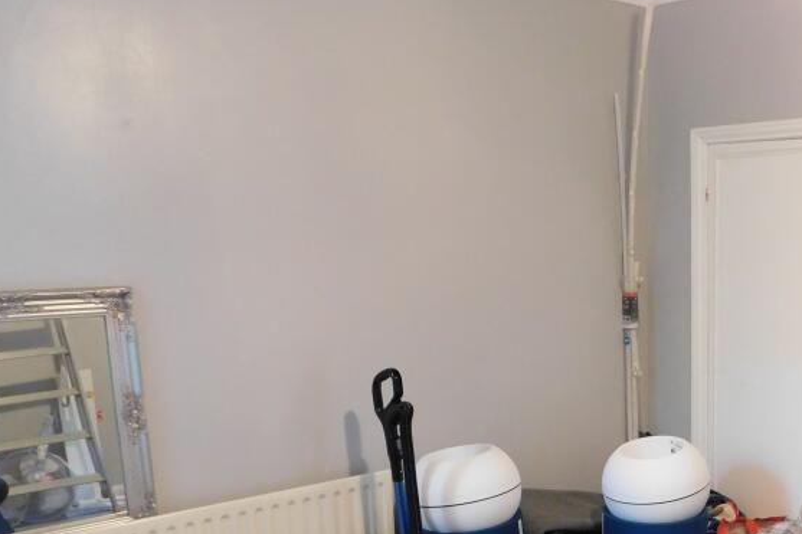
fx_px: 980
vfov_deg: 29.6
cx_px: 659
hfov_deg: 42.2
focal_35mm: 44
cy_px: 448
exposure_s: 1/15
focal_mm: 4
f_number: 3
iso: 400
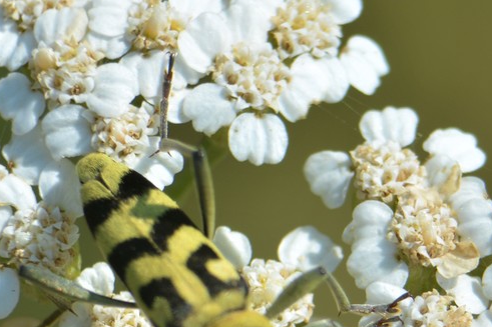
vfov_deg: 2.1
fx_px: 8812
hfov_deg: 3.2
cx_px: 231
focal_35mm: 645
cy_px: 304
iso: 100
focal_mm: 220
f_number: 8
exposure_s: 1/200
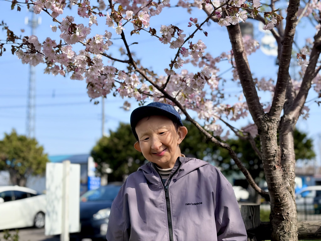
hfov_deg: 36.8
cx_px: 160
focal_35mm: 52
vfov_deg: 28.0
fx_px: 482
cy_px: 120
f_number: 1.6
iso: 160
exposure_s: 1/7042
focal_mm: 5.96
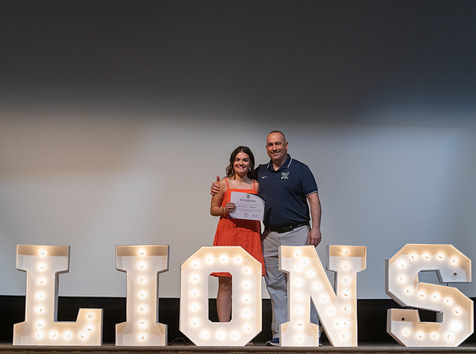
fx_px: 1102
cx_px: 246
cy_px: 176
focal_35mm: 80
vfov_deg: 18.2
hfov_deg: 24.4
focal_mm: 70
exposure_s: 1/320
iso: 5000
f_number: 4
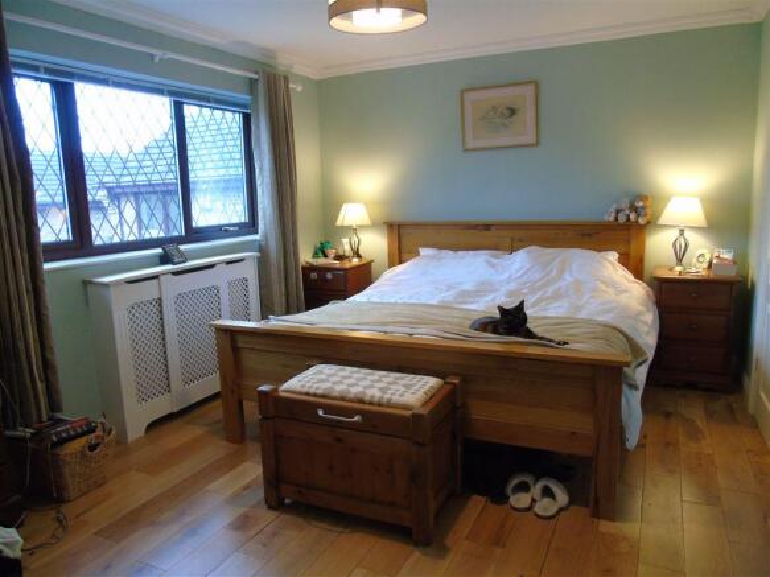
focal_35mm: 25
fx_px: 556
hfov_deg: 69.4
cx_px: 385
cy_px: 288
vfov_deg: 54.9
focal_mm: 4.4
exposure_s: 1/10
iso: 400
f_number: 3.4
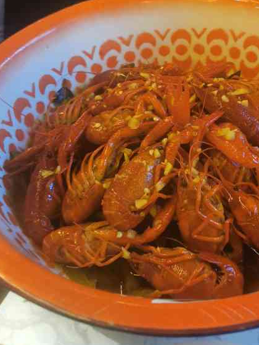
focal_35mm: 45
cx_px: 172
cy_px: 128
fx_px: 449
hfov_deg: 31.9
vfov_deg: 41.7
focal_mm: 5.56
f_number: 1.6
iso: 500
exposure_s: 1/25
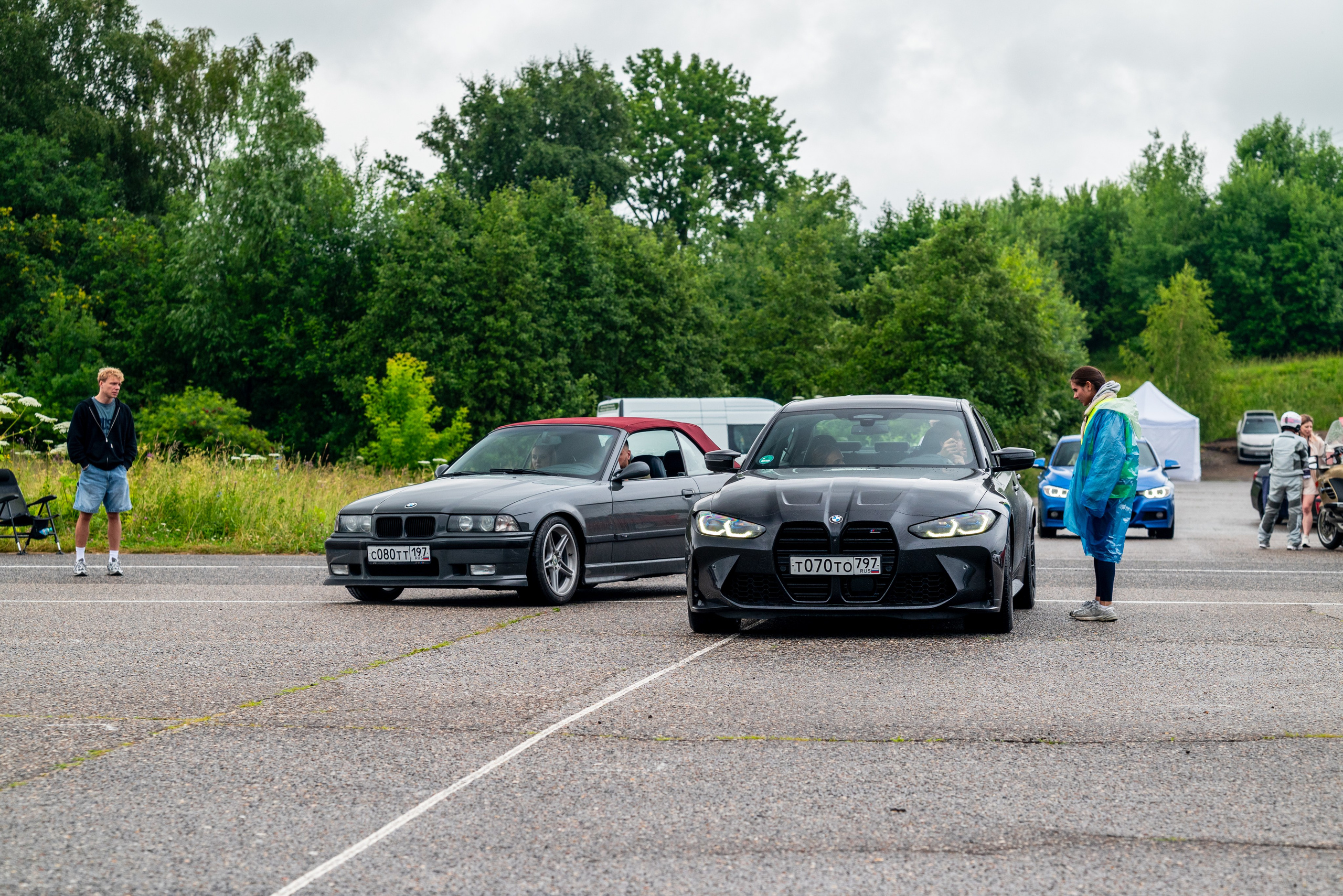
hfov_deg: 23.7
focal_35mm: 86
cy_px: 448
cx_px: 672
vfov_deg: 15.9
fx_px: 3202
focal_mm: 85
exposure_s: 1/800
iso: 400
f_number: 4.5
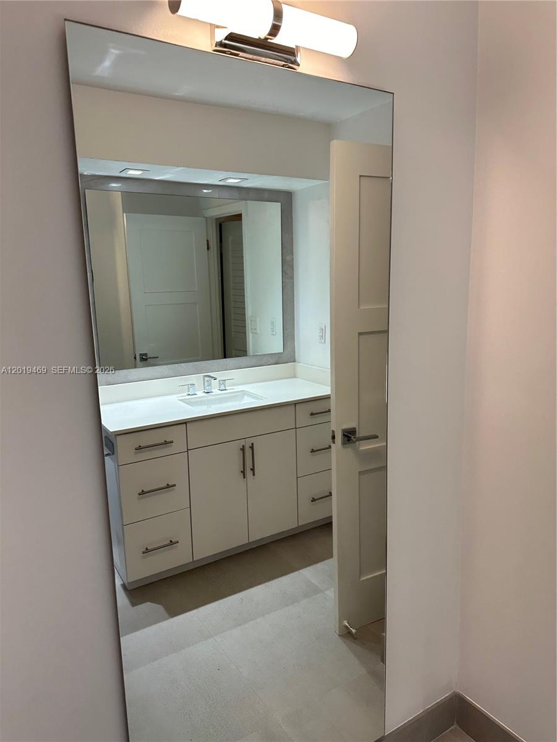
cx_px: 278
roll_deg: +1.2
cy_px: 371
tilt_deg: -10.0
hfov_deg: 56.8
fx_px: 515
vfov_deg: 71.6
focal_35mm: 24
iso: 125
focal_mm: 6.86
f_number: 1.78
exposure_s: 1/120
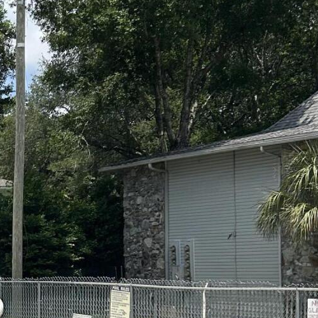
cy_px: 277
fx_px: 956
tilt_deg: +0.0
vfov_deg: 18.6
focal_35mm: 92
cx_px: -95
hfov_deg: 17.7
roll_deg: +0.4
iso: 50
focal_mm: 5.7
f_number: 1.5
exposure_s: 1/8000
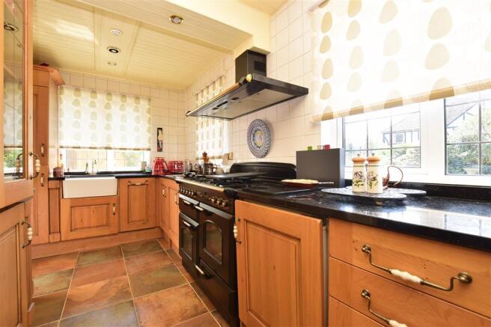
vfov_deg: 77.3
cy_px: 164
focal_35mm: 15
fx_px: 205
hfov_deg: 100.4
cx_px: 246
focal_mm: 10
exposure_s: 1/40
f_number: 9
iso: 250
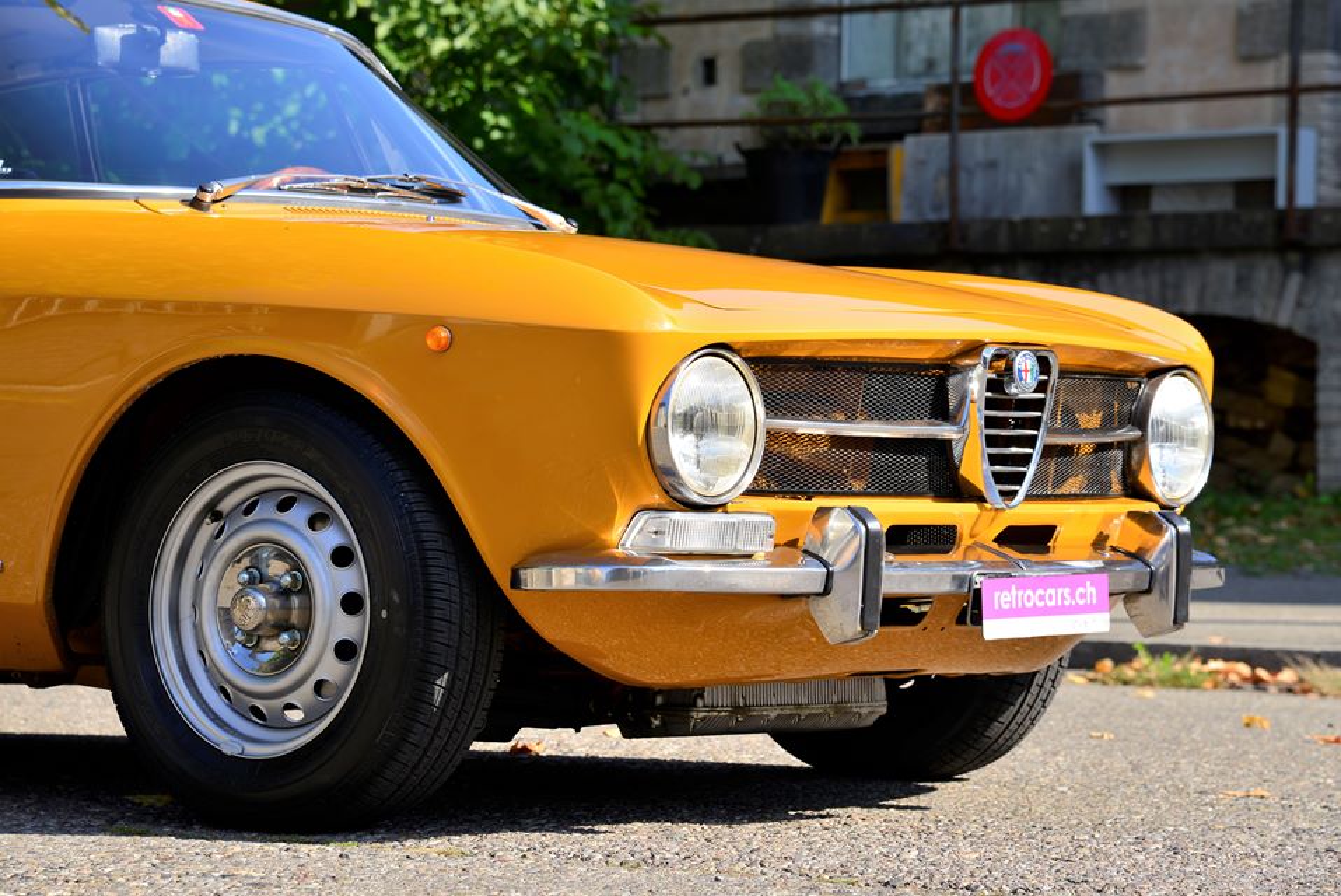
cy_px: 448
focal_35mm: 120
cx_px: 670
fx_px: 4473
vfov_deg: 11.4
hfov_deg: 17.1
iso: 200
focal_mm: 120
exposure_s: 1/250
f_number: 8
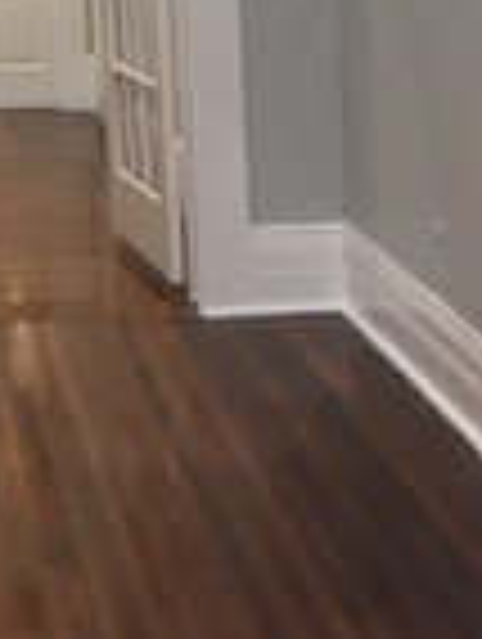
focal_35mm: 98
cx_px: -72
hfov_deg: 14.7
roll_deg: +2.5
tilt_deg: +3.8
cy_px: -270
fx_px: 1814
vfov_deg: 18.2
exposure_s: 1/30
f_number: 2.2
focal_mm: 4.15
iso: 80
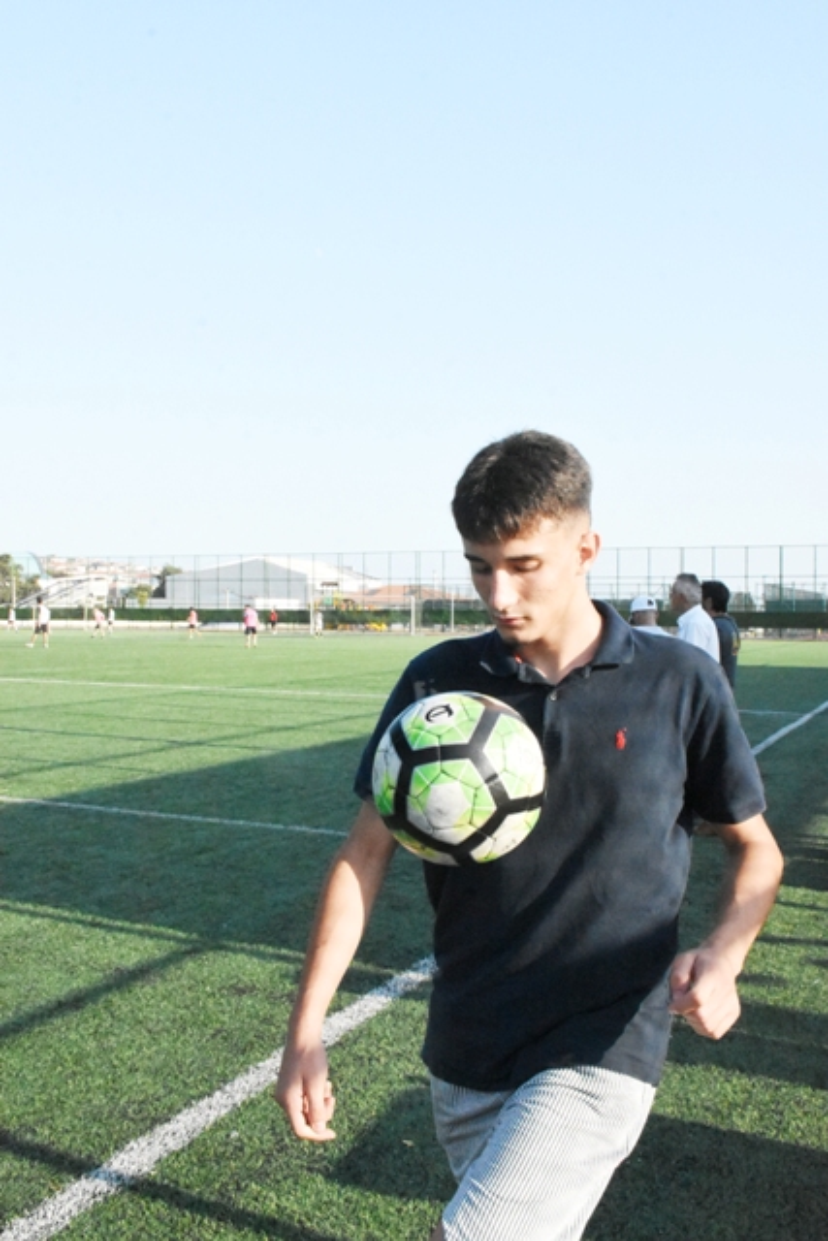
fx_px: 1190
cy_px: 620
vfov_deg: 55.1
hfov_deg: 38.4
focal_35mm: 34
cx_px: 414
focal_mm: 23
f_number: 18
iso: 8000
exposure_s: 1/1250
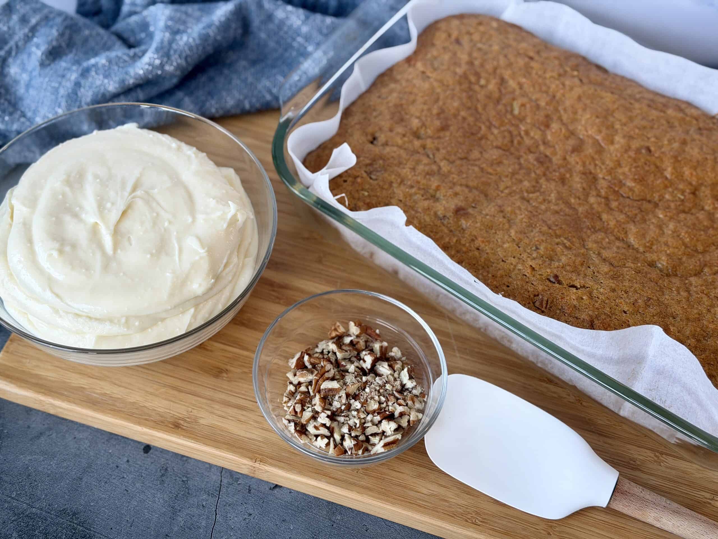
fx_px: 996
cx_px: 359
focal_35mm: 48
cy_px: 270
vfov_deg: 30.3
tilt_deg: -56.1
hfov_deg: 39.7
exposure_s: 1/121
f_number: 1.78
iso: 64
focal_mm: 6.76
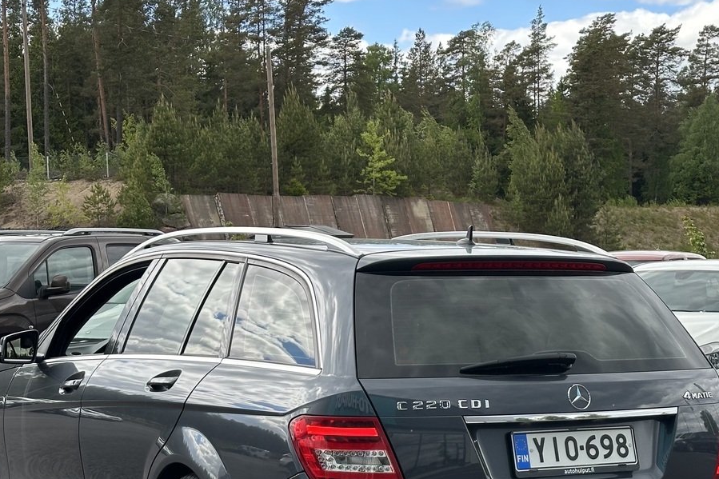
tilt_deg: -4.7
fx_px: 1597
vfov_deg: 16.9
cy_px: 369
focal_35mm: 80
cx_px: 373
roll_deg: +0.9
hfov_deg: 25.4
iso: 64
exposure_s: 1/836
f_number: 1.78
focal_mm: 6.86
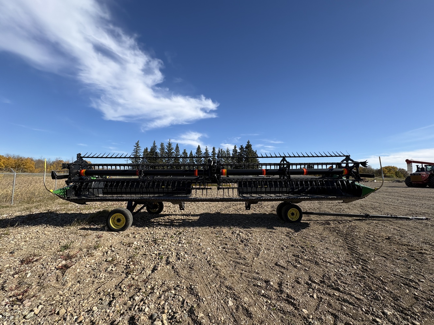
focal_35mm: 14
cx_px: 217
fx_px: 175
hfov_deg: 102.1
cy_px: 162
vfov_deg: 85.7
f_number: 2.2
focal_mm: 2.22
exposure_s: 1/1832
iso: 50
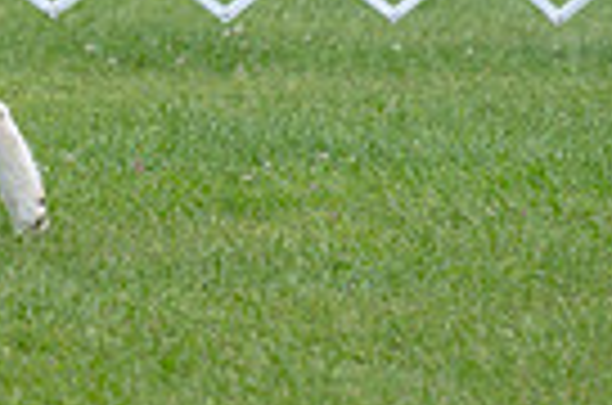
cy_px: -425
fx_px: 9430
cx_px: -436
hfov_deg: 3.7
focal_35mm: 556
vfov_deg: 2.4
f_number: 4.5
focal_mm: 130
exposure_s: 1/1000
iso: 400
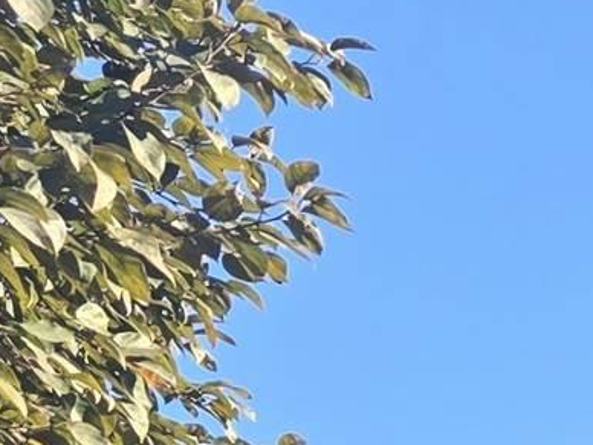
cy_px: 1303
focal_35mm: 182
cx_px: 1862
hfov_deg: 8.7
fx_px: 3118
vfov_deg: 7.3
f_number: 1.7
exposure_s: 1/207
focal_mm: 6.3
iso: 12
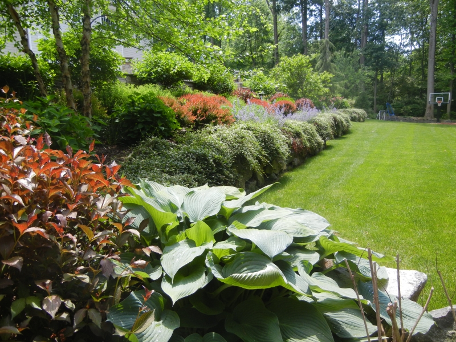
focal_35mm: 30
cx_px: 228
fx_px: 395
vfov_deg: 46.8
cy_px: 171
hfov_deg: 60.0
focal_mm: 5.4
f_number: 3.5
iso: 160
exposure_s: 1/368
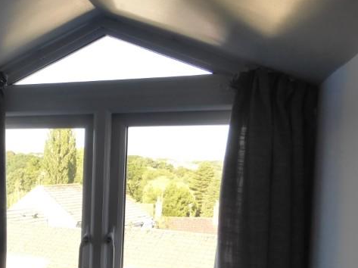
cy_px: 216
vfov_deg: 27.4
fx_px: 537
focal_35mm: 52
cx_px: -29
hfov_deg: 32.7
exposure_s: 1/125
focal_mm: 4.3
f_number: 3.5
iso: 160
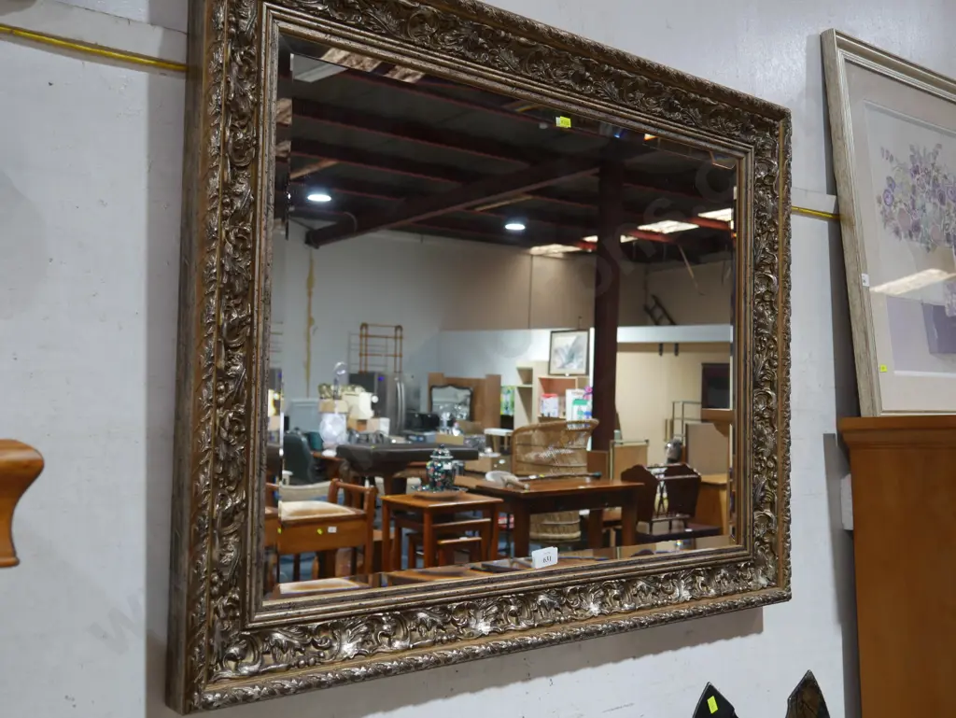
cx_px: 478
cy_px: 359
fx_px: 995
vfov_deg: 39.7
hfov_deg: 51.3
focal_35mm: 36
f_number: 4
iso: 500
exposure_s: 1/60
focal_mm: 18
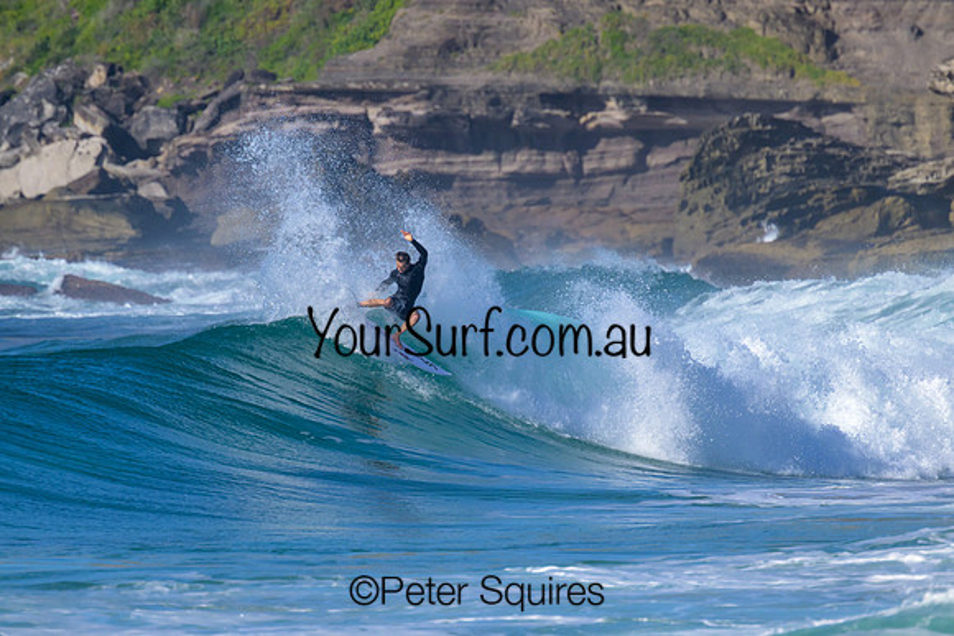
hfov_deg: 2.6
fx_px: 21204
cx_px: 477
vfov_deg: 1.7
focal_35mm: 800
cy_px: 318
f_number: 11
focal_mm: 800
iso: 1000
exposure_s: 1/2000
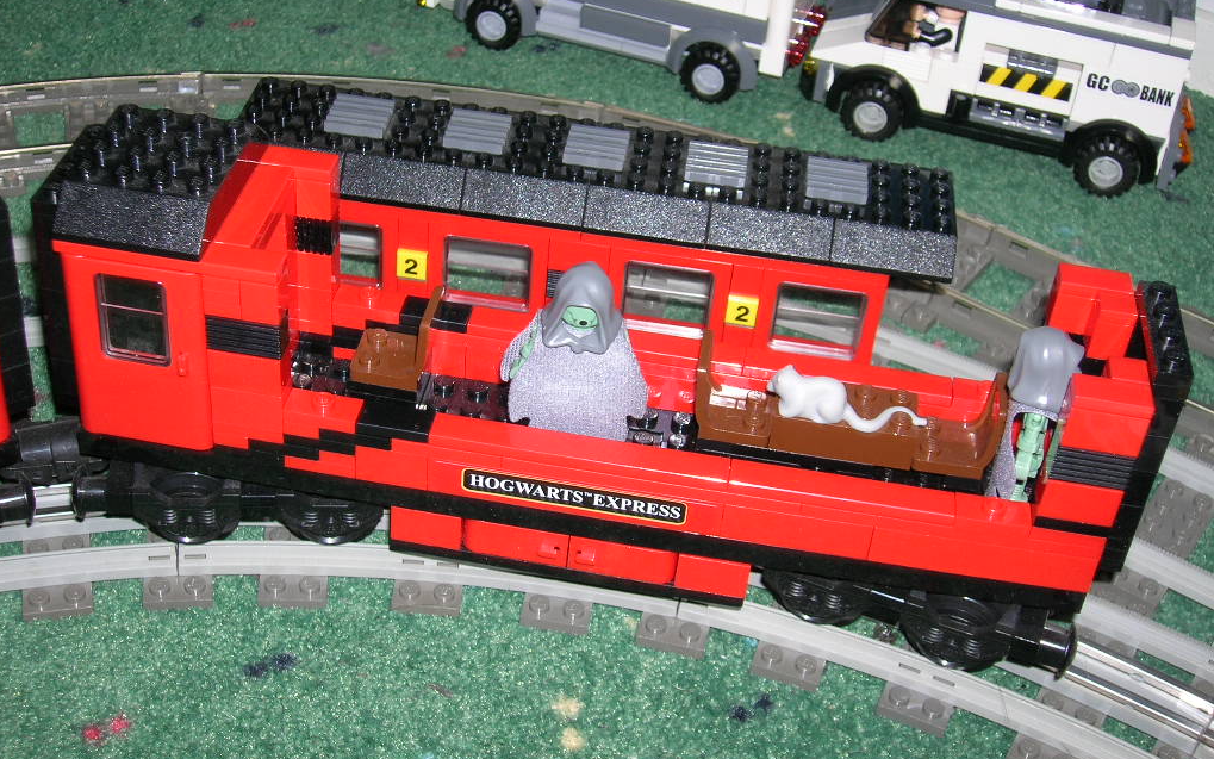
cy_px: 347
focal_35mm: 49
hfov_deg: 41.1
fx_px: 1621
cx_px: 605
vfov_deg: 26.3
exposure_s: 1/60.1
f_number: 3.2
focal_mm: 7.7
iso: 50
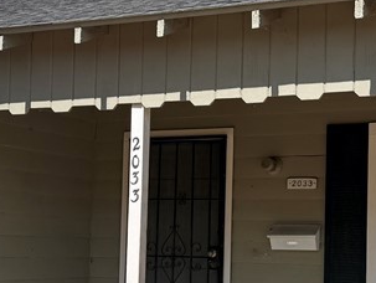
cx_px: 243
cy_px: 174
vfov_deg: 18.2
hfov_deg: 24.0
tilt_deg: +3.1
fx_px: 881
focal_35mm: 81
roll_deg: -2.1
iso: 80
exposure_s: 1/6173
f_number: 1.78
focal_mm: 6.76
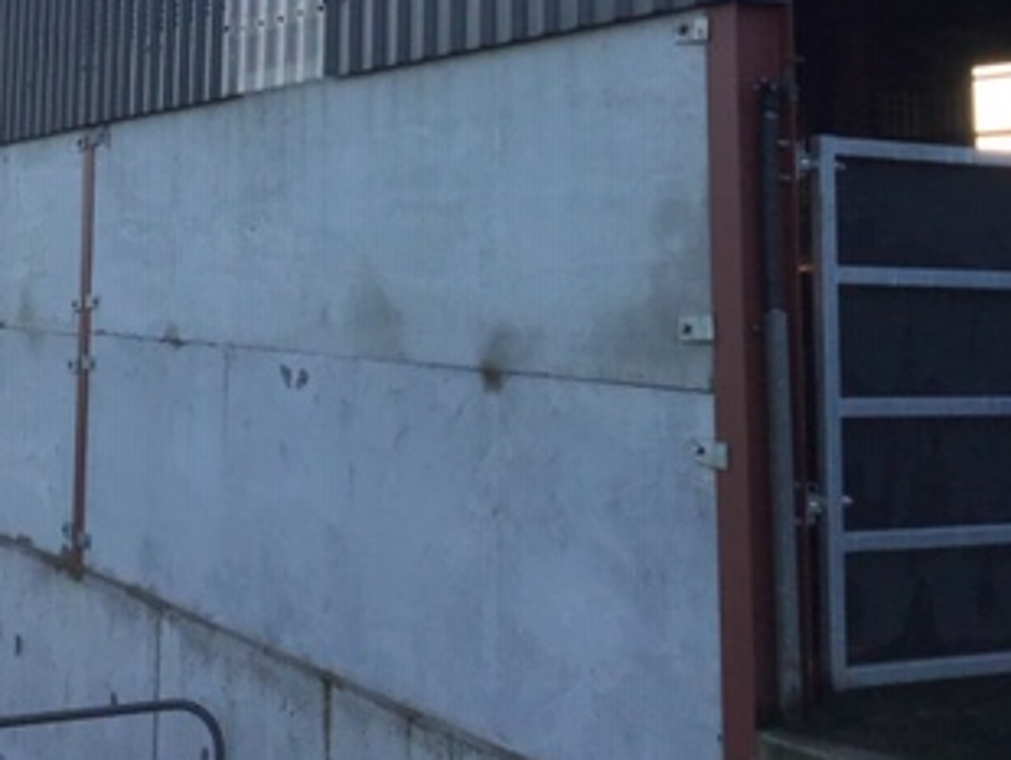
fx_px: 1871
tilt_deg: +8.0
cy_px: 13
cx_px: 313
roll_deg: -0.2
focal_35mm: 64
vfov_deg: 22.2
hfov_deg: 30.0
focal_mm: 3.3
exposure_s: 1/652
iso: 25
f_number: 2.4
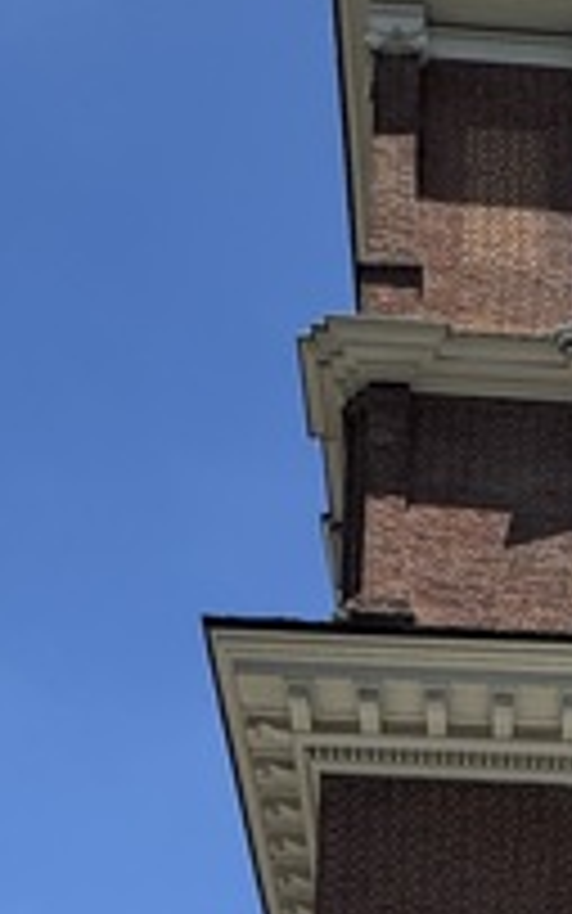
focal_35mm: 75
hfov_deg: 16.8
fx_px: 1869
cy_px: 1549
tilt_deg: +10.9
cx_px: 631
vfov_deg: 20.9
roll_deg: +2.2
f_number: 2.2
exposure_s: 1/932
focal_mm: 2.22
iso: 50
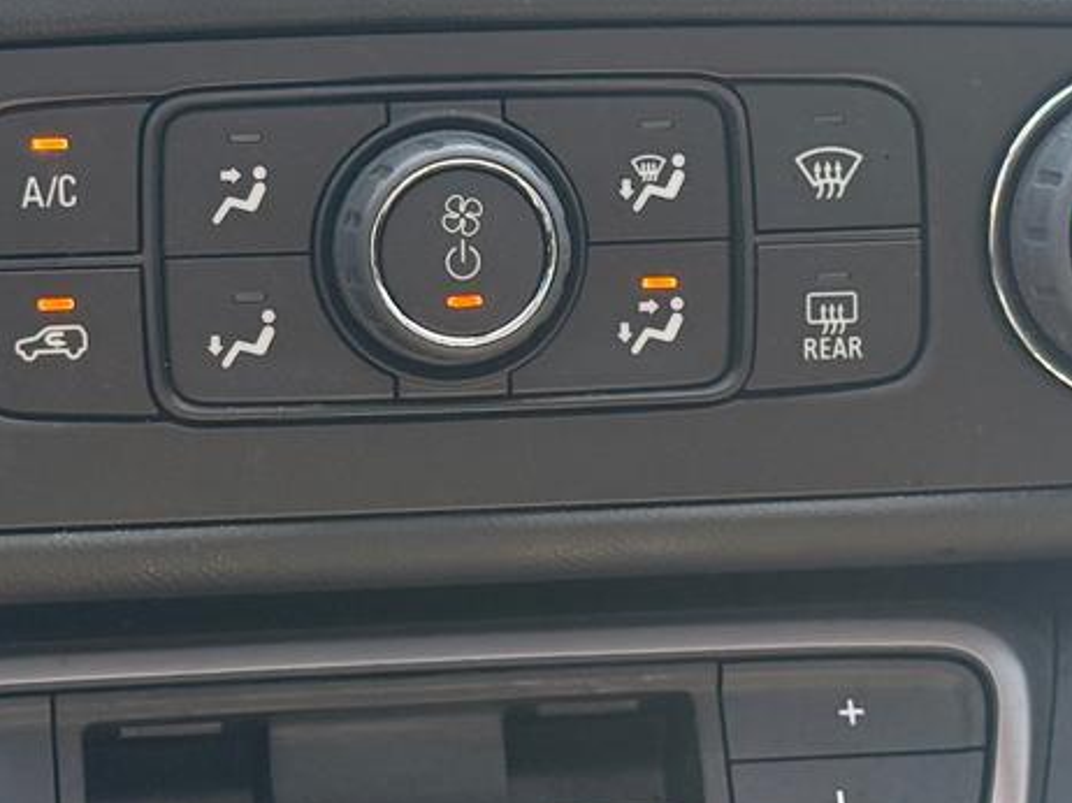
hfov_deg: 14.8
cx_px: 387
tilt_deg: -16.1
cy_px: 239
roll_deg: -1.1
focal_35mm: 133
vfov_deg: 11.1
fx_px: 4117
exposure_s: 1/107
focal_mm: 6.76
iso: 200
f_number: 1.78
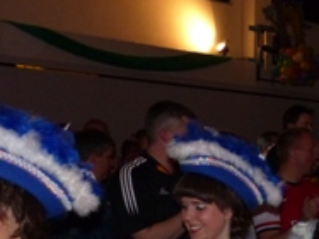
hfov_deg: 20.6
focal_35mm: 89
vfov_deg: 16.2
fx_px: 820
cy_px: 251
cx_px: 386
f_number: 2.8
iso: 400
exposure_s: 1/80
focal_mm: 5.7
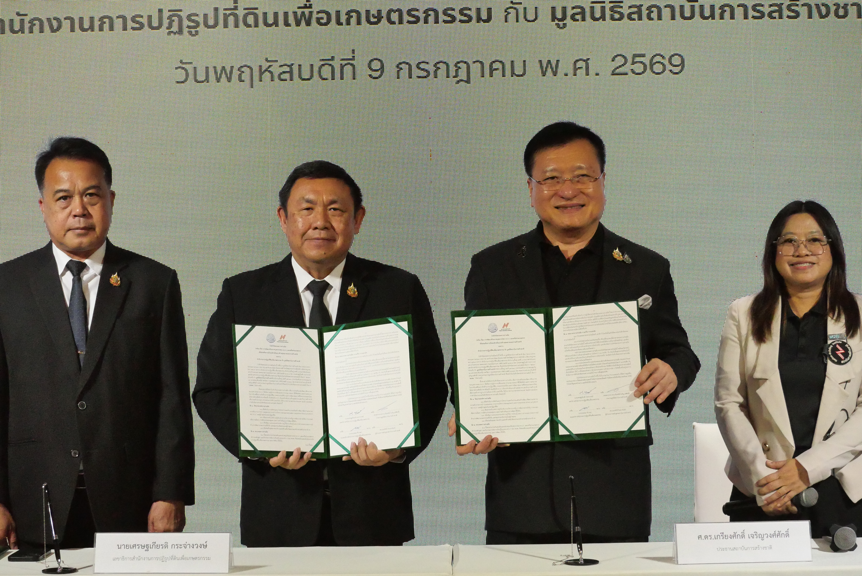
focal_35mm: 83
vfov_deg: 16.5
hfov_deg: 24.5
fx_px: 1989
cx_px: 431
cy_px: 288
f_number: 5.6
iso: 6400
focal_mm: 40
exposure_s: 1/640
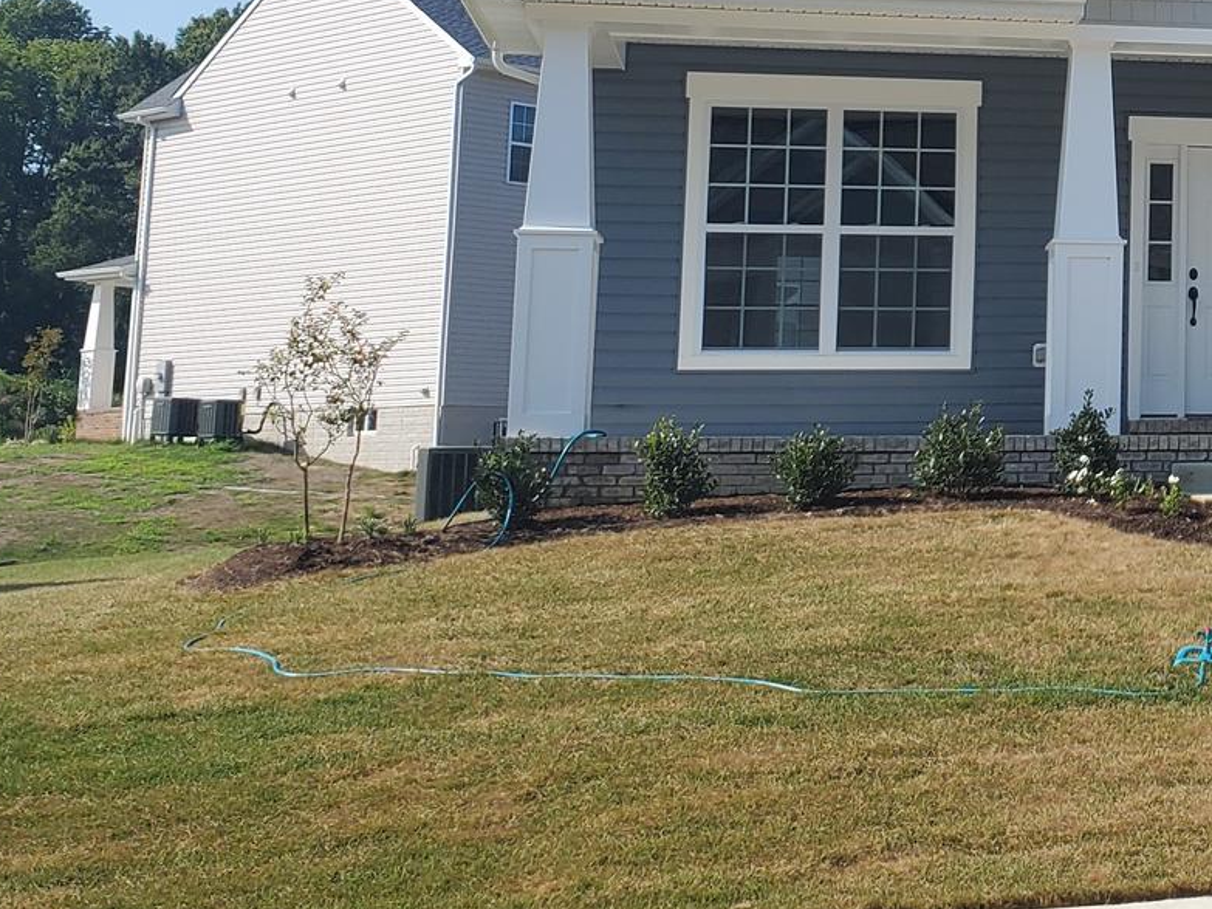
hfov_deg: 26.0
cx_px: 1388
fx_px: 2380
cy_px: 107
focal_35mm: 68
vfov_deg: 21.2
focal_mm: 4.3
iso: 50
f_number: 2.4
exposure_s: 1/1307
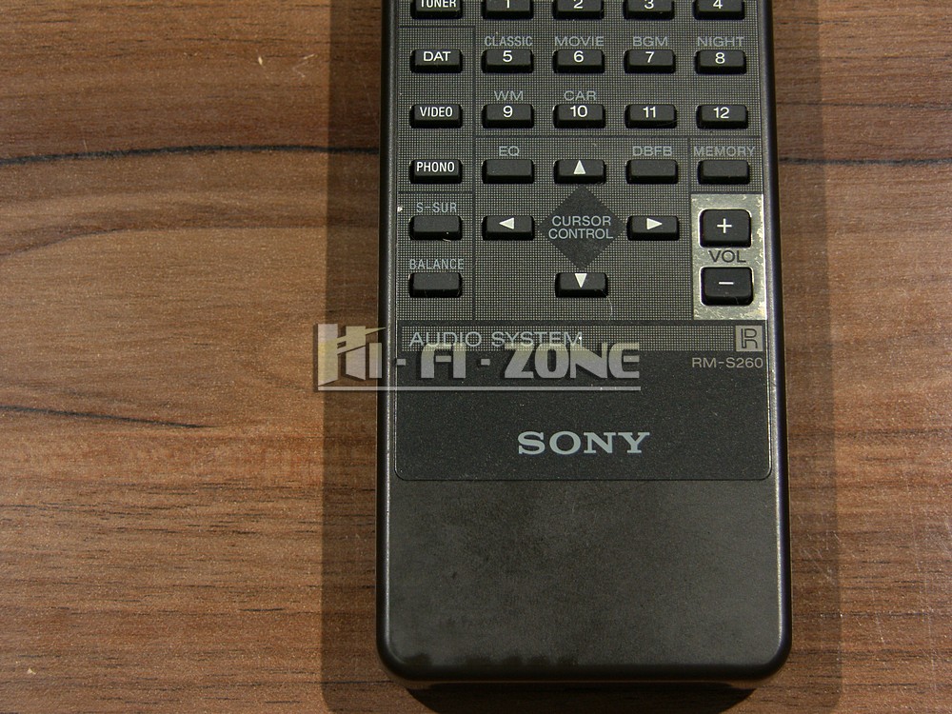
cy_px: 357
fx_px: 2475
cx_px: 476
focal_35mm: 90
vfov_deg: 16.4
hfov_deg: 21.8
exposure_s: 1/100
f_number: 3.2
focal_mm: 23.2
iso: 50
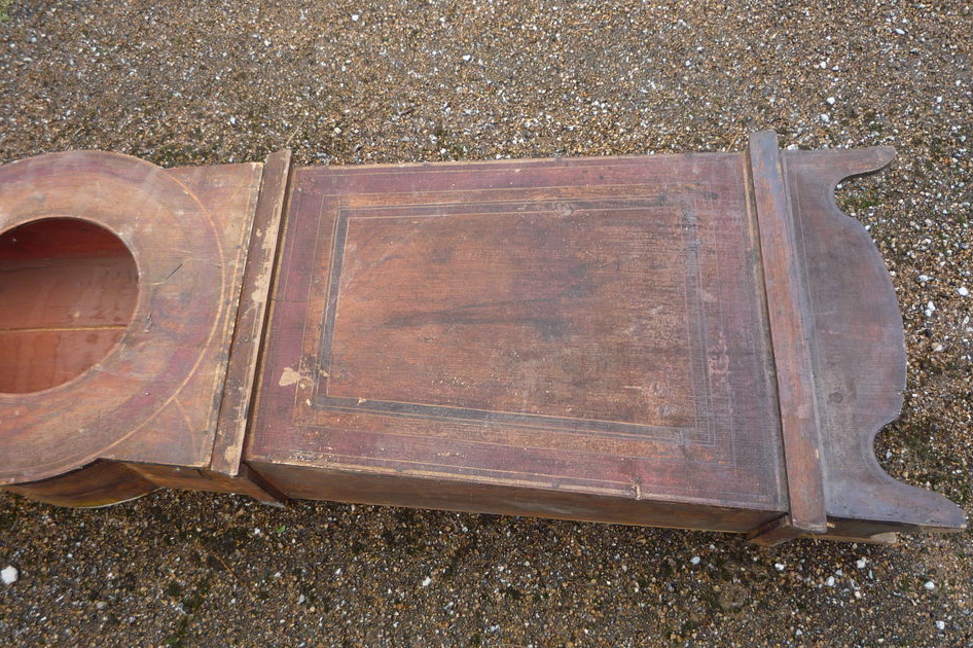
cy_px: 339
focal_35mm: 33
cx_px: 509
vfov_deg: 39.9
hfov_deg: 57.2
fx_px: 892
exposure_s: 1/160
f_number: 4
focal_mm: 5.2
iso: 100
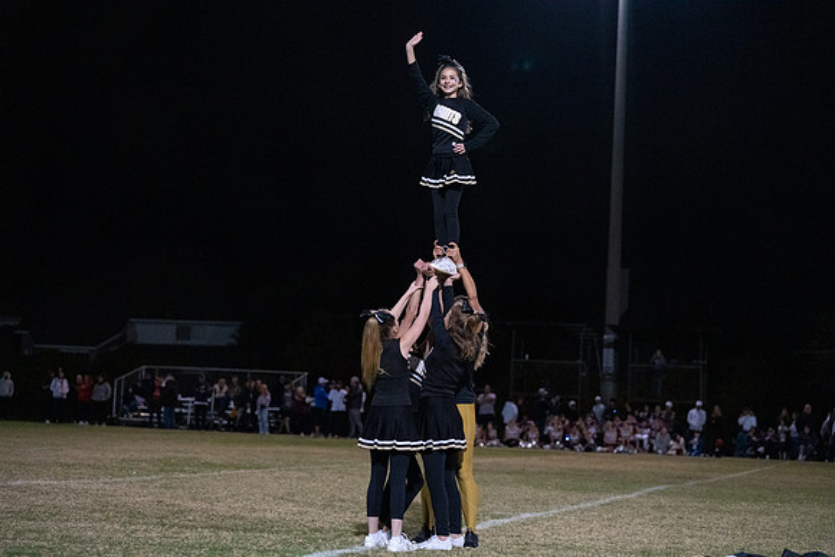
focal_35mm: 70
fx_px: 1624
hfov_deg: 28.8
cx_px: 418
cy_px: 278
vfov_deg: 19.5
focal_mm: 70
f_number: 2.8
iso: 10000
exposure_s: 1/800
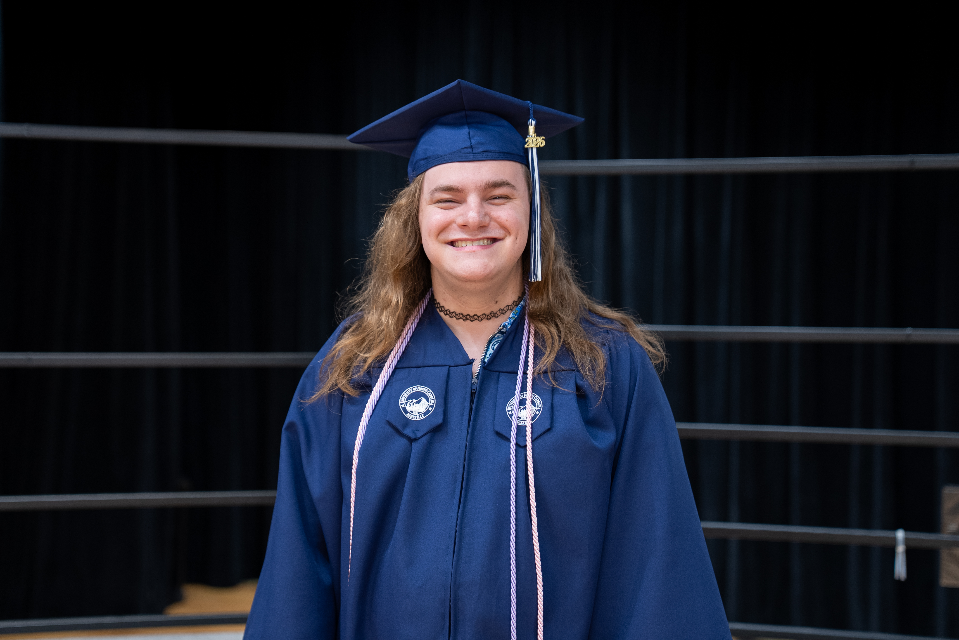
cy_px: 320
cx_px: 480
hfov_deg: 32.9
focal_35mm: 61
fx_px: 1626
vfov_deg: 22.3
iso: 640
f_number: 2.8
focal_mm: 61
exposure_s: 1/100
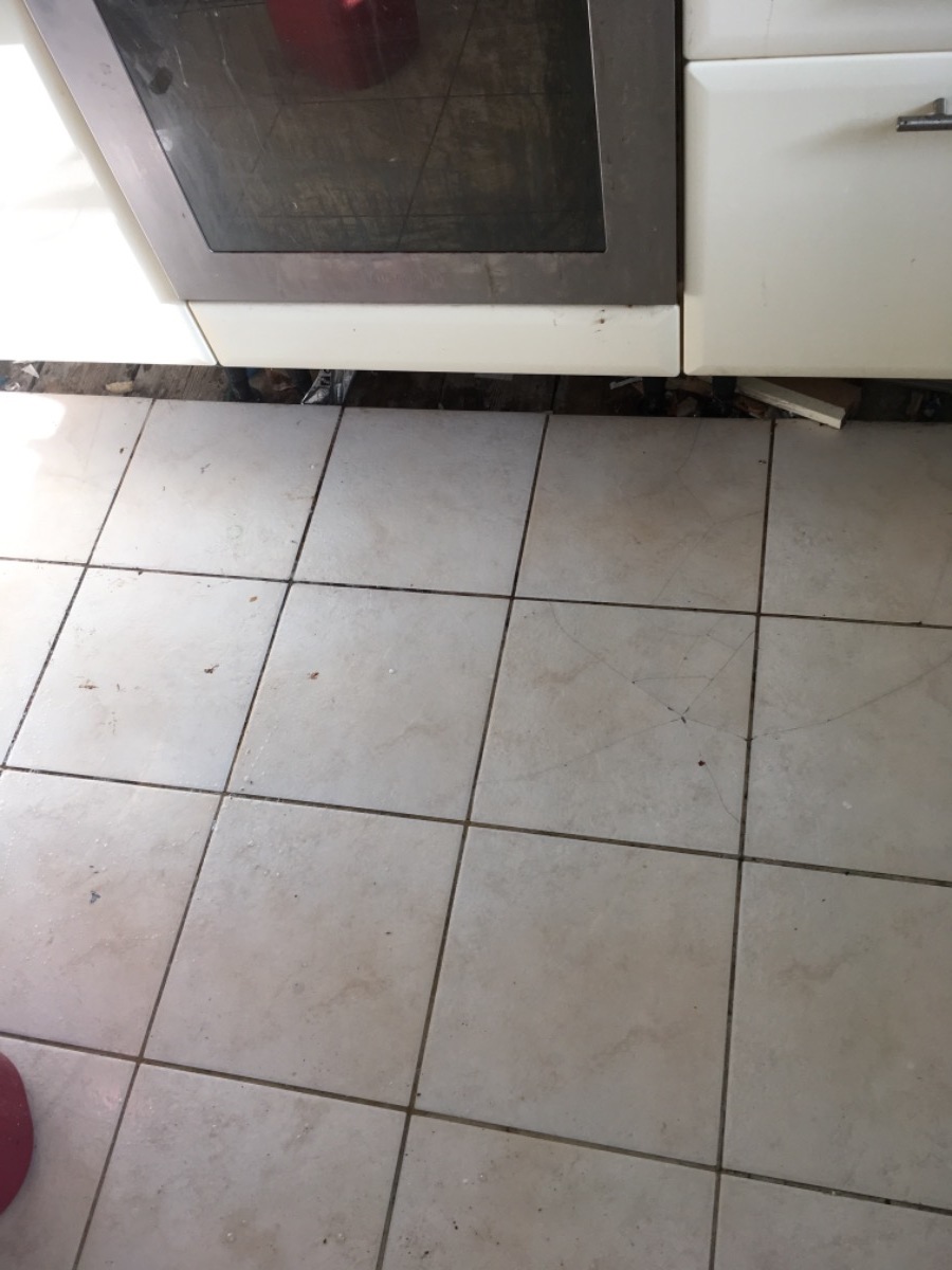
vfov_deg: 61.7
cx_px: 476
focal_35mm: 29
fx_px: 1063
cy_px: 635
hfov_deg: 48.2
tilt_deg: -58.7
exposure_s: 1/100
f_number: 2.2
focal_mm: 4.15
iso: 32
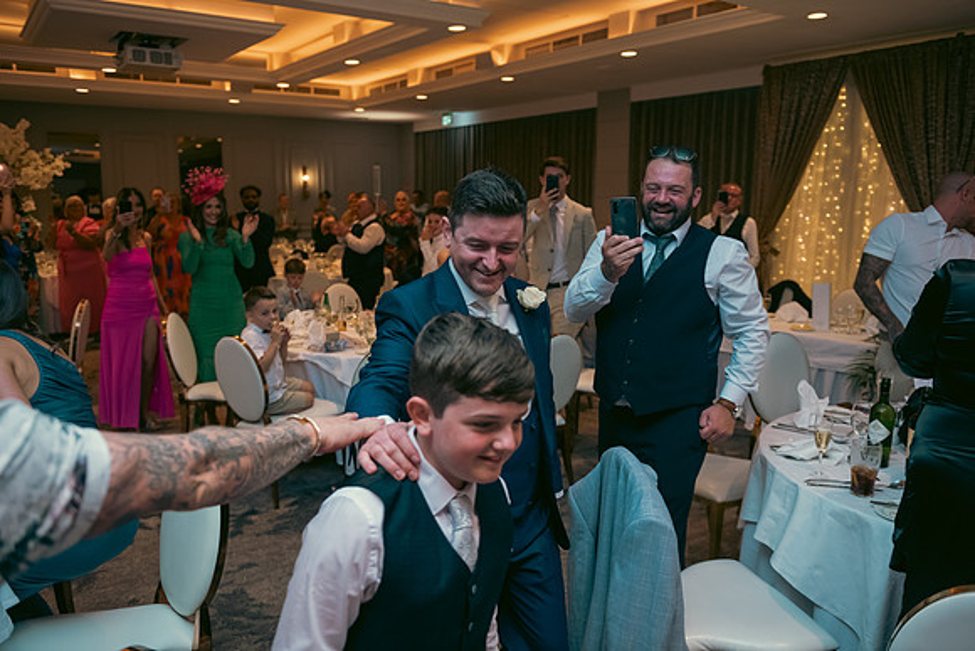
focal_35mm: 29
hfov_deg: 63.6
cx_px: 488
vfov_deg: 45.0
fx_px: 786
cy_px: 326
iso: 800
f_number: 3.5
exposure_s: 1/160
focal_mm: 29
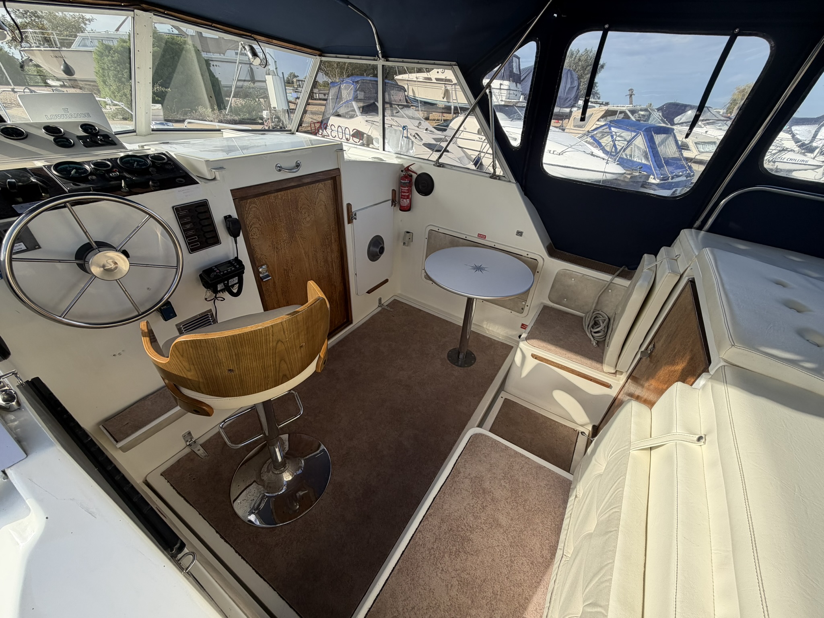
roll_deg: -1.8
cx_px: 412
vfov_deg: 85.7
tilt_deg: -32.4
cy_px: 309
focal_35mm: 14
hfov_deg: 102.1
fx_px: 333
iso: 40
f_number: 2.2
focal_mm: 2.22
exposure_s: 1/514
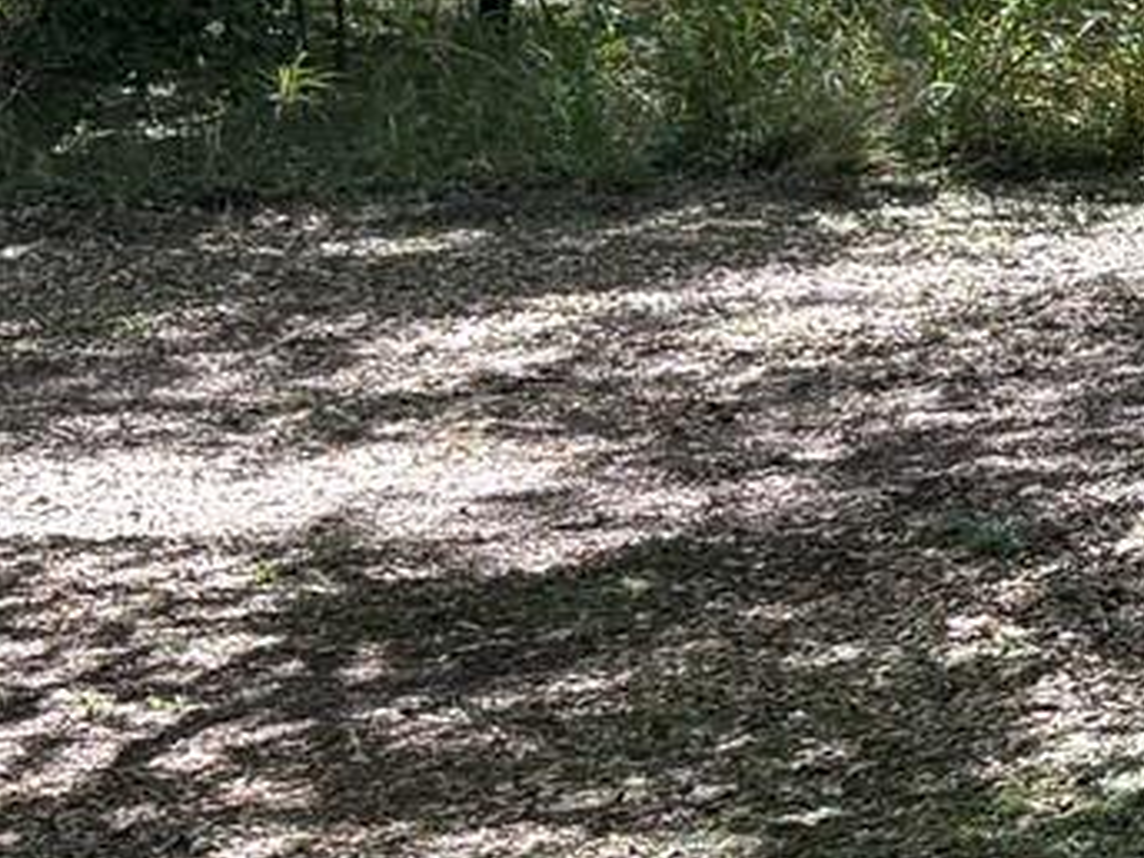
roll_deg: +1.1
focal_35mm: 121
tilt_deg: -9.4
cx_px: 2438
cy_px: 469
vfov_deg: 12.2
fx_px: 3999
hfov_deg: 13.4
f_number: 1.6
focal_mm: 5.96
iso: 50
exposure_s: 1/338
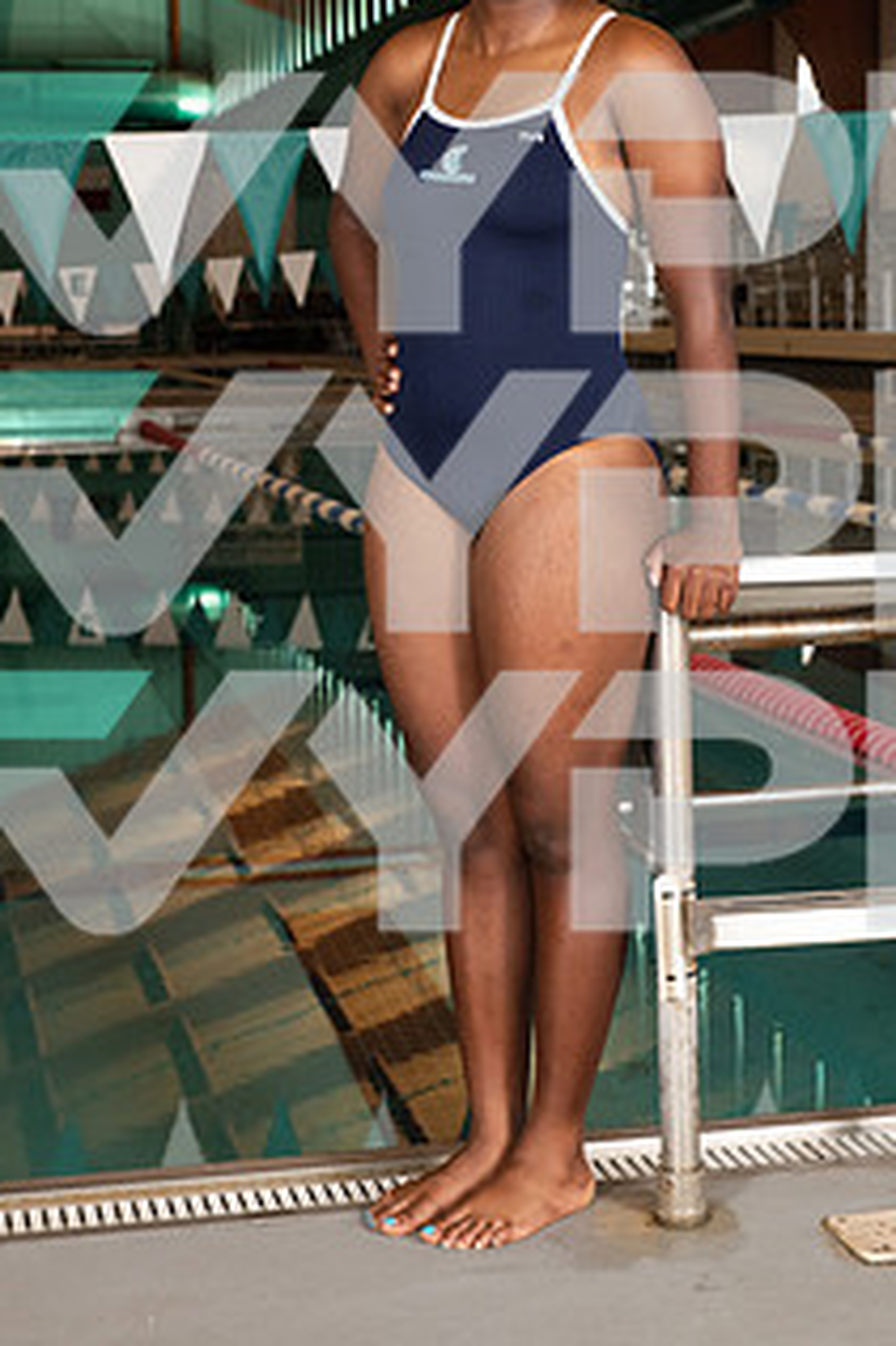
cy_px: 505
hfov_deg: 19.1
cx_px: 531
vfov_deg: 28.4
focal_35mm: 71
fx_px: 2653
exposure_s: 1/250
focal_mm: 50
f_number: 7.1
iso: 800
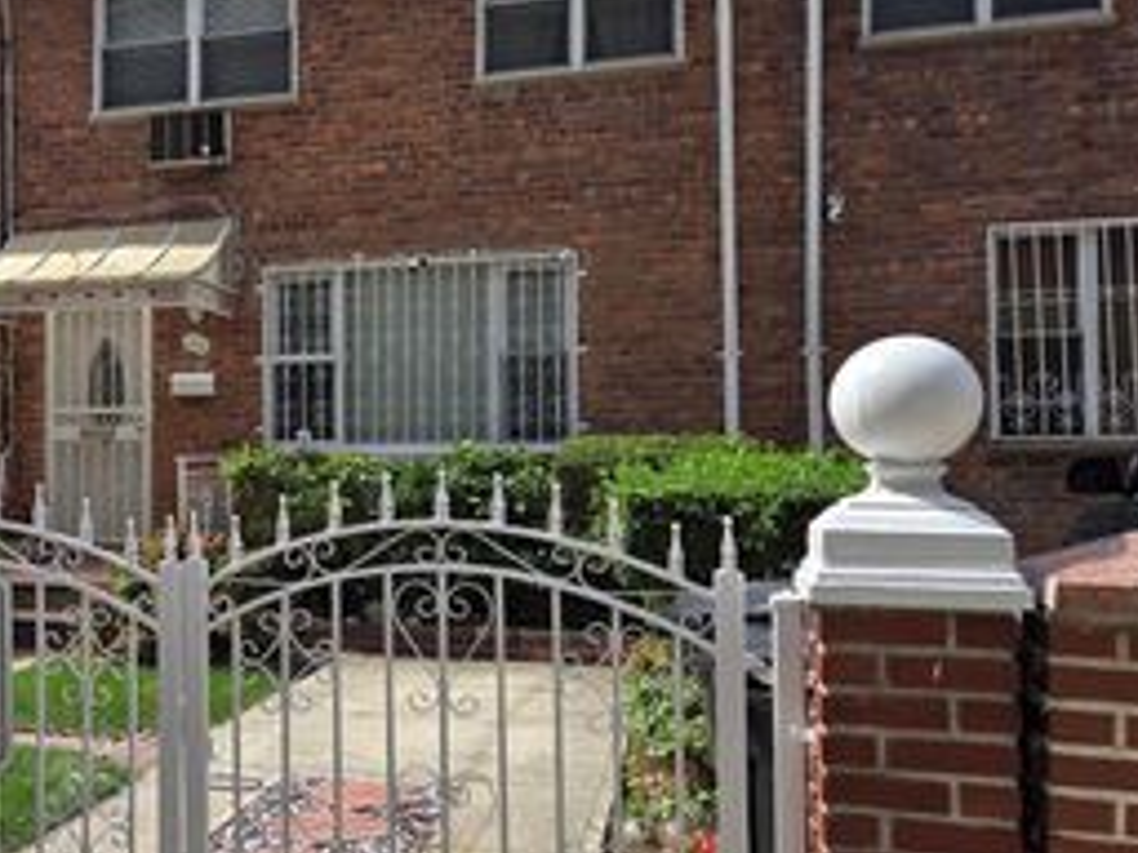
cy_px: 442
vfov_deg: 32.2
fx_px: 1479
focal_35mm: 45
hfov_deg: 39.5
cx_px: 147
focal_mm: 5.4
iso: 25
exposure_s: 1/1090
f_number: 1.8
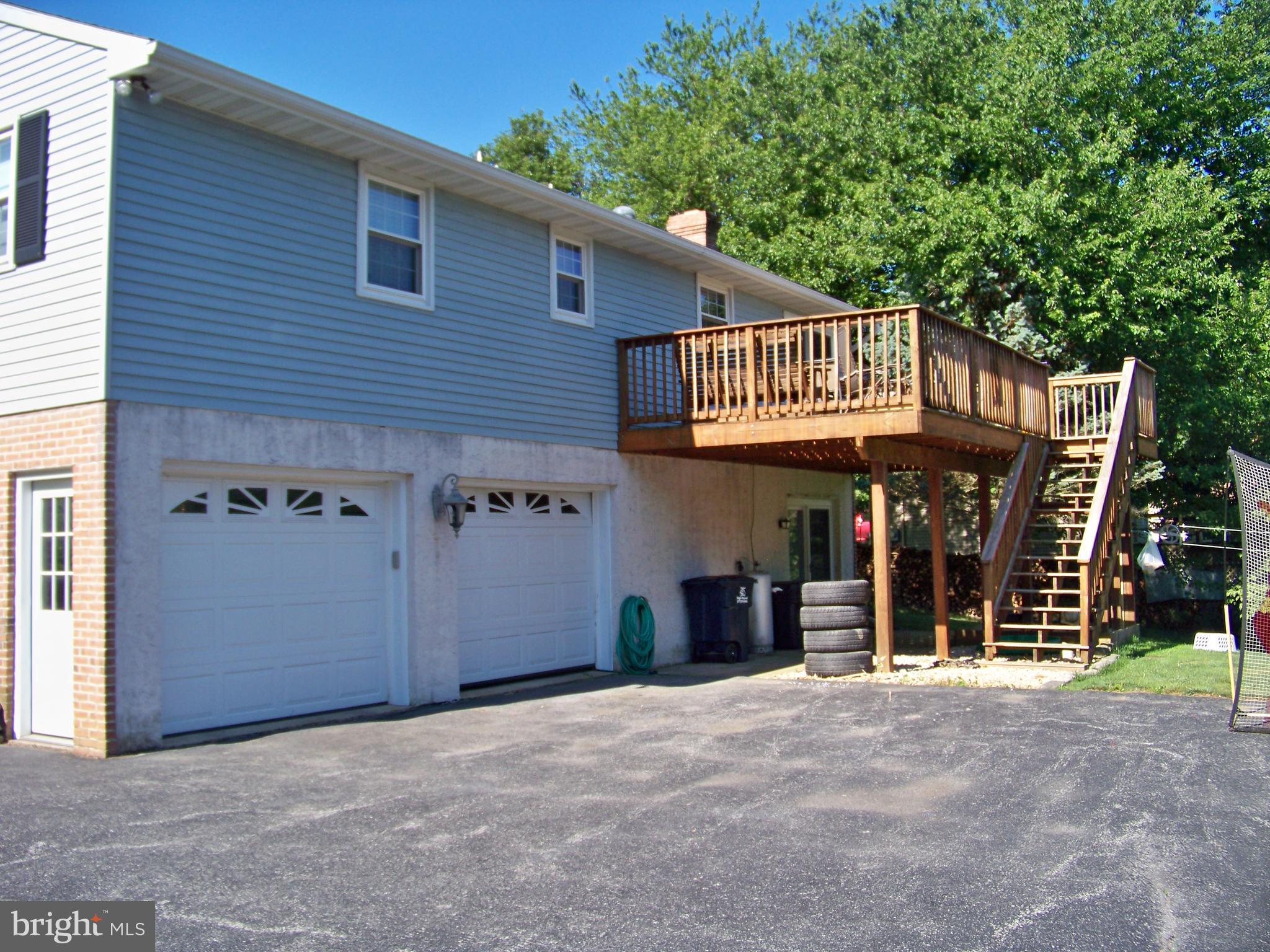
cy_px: 476
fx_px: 1211
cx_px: 635
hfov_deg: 55.4
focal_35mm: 33
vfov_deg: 42.9
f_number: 2.8
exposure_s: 1/500
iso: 64
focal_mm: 5.85
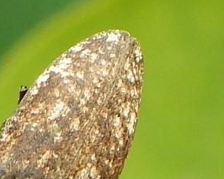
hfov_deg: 10.8
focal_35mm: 178
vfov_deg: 8.6
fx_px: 1180
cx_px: 43
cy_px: 186
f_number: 4
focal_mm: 10.9
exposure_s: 1/250
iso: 125
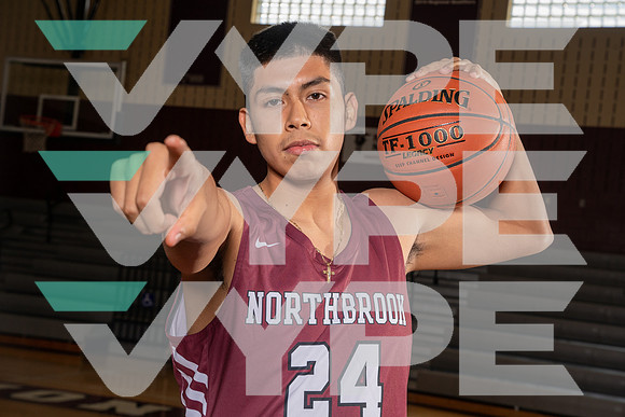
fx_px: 1059
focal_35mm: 61
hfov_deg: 32.9
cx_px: 312
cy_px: 208
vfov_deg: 22.3
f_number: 8
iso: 500
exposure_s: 1/250
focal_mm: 61
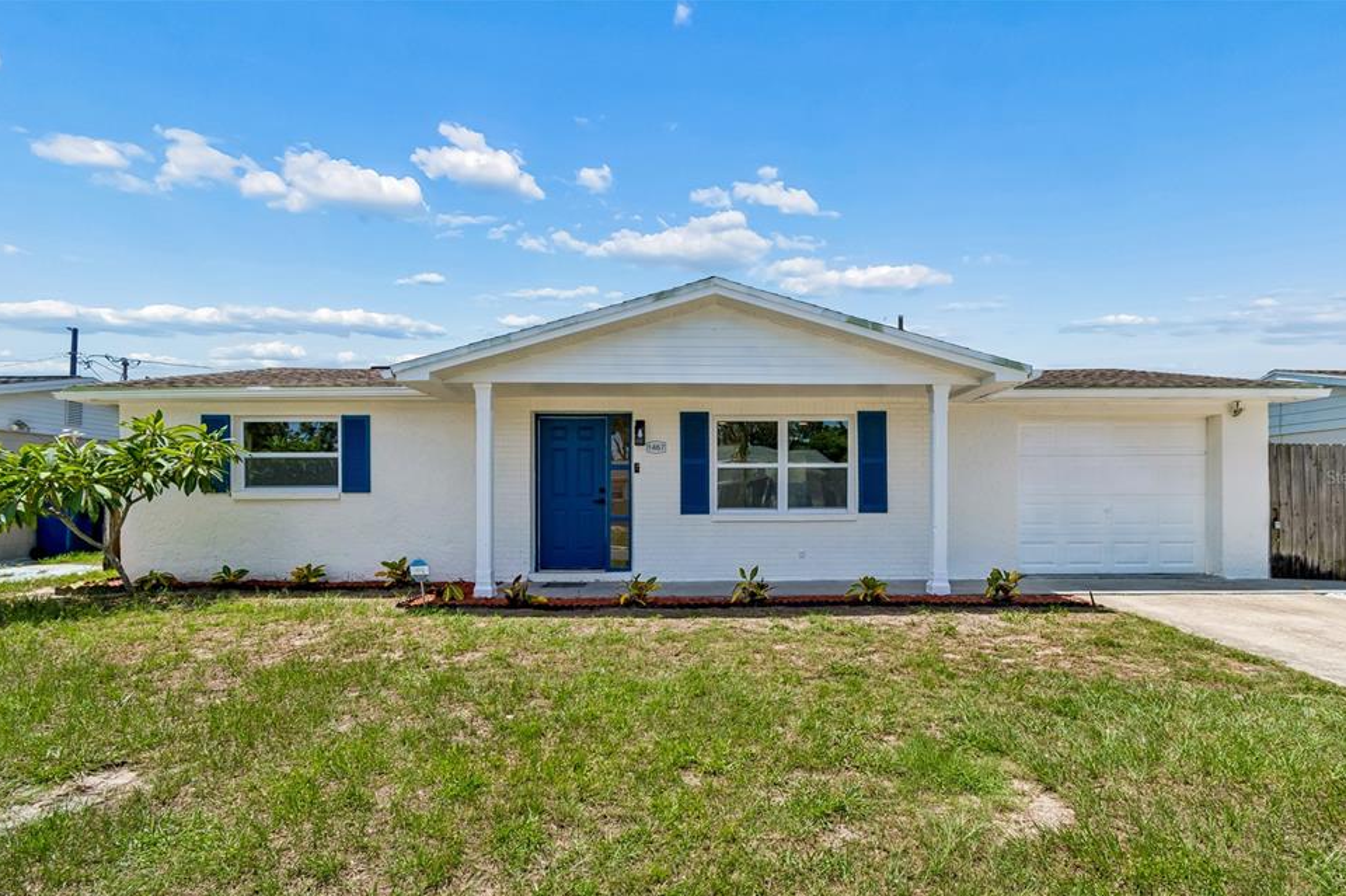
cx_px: 688
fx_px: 598
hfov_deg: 96.7
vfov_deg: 73.6
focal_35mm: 16
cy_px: 477
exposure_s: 1/1250
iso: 200
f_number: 7.1
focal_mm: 10
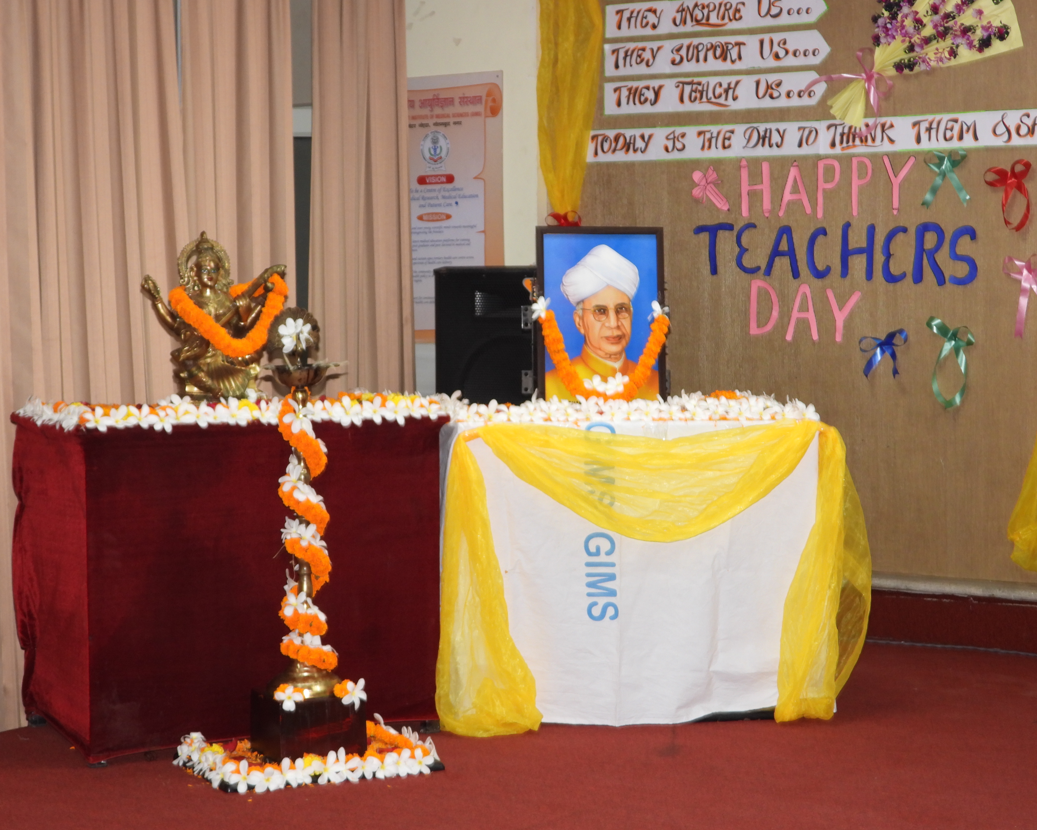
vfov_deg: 21.0
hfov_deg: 26.1
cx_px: 504
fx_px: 2240
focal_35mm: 73
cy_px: 415
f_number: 3.5
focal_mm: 12.6
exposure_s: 1/30
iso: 200
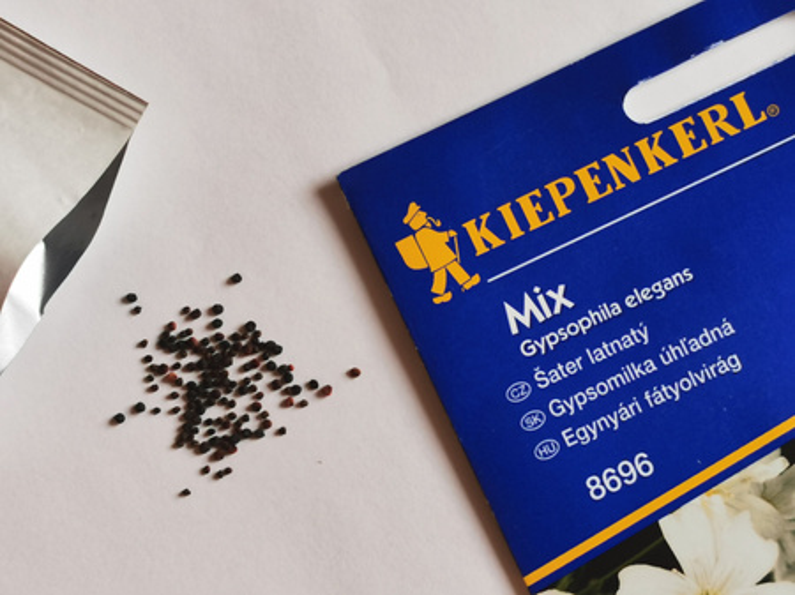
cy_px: 298
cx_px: 398
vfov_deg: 19.6
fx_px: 1722
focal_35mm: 75
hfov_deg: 26.0
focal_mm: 5.56
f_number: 1.6
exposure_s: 1/100
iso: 64
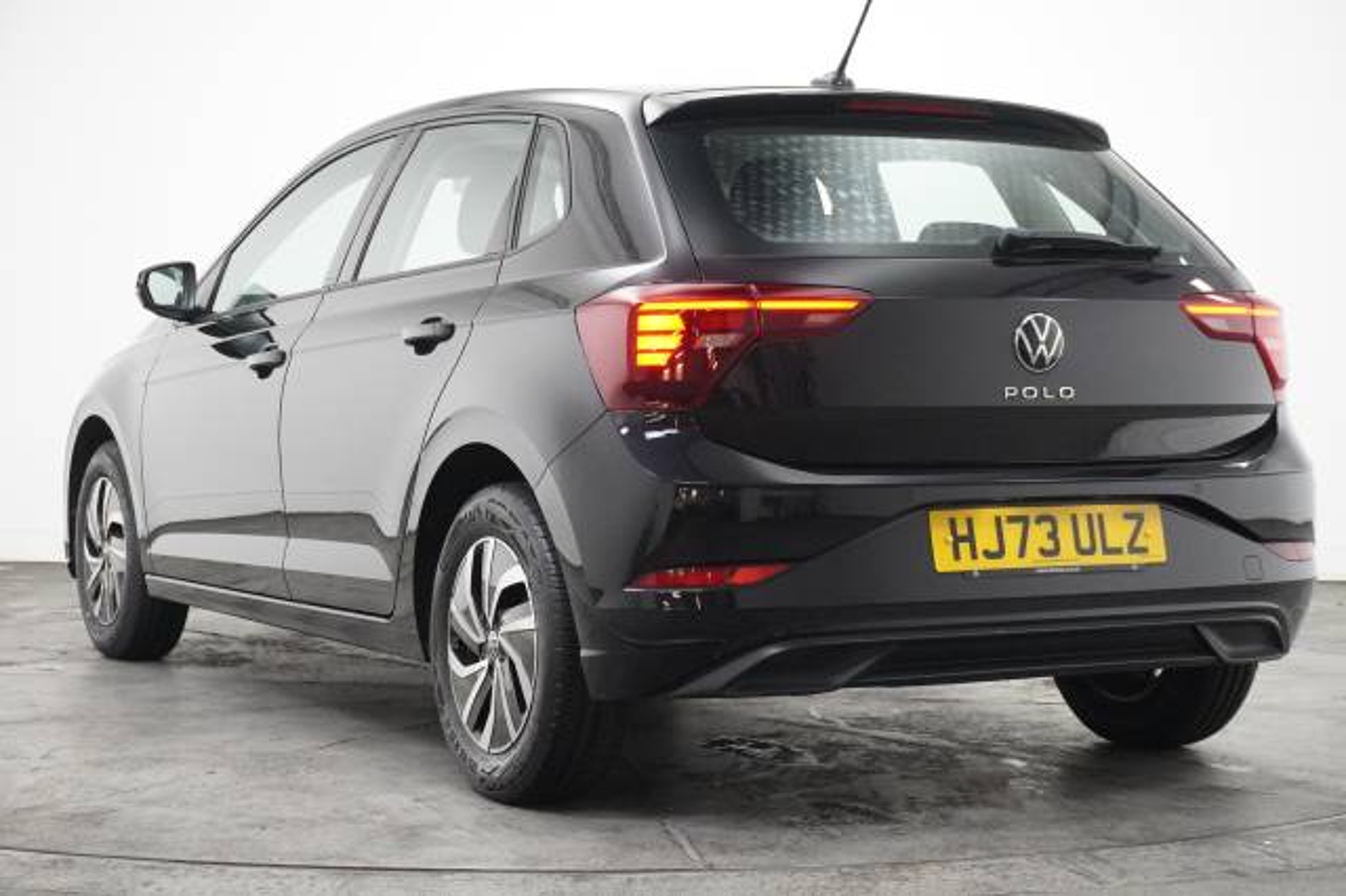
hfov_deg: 29.9
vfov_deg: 20.1
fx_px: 2522
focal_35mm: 68
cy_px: 448
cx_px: 673
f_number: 5.6
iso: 6400
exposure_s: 1/125
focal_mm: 45
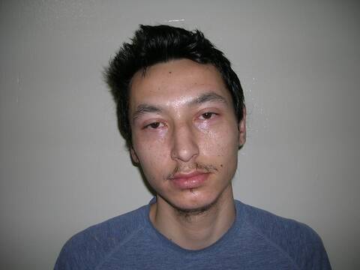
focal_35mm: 35
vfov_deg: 40.7
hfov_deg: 52.6
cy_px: 135
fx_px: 364
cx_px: 180
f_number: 2.8
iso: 50
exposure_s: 1/60.1
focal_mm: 5.8
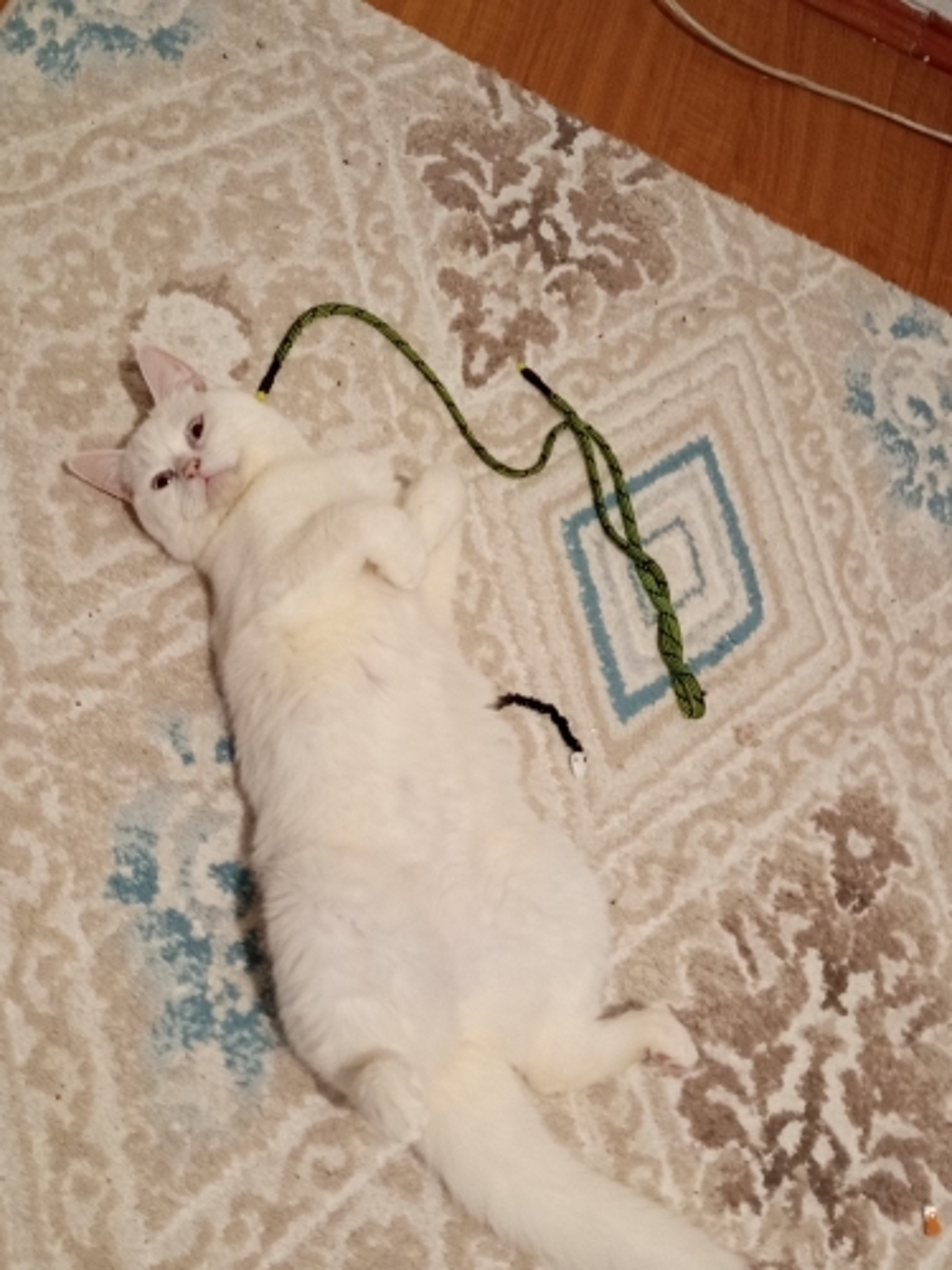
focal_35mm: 38
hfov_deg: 37.7
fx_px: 1393
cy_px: 635
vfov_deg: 49.0
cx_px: 476
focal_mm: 5.24
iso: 1448
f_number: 1.7
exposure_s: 1/25
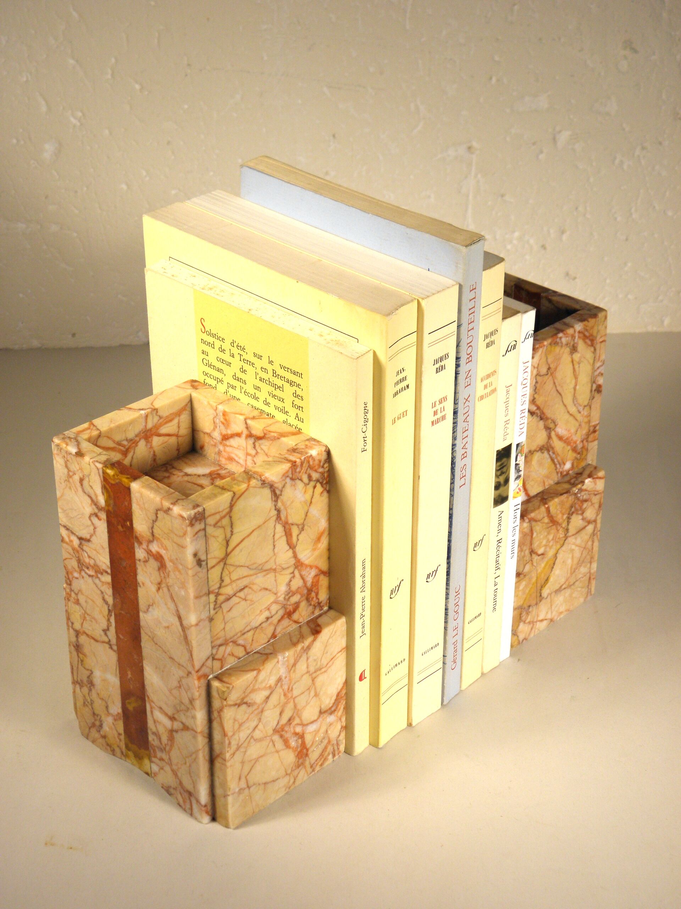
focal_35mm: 59
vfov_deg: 32.7
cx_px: 340
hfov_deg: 24.8
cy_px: 454
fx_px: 1548
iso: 100
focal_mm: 10.6
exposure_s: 1/100
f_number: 4.1
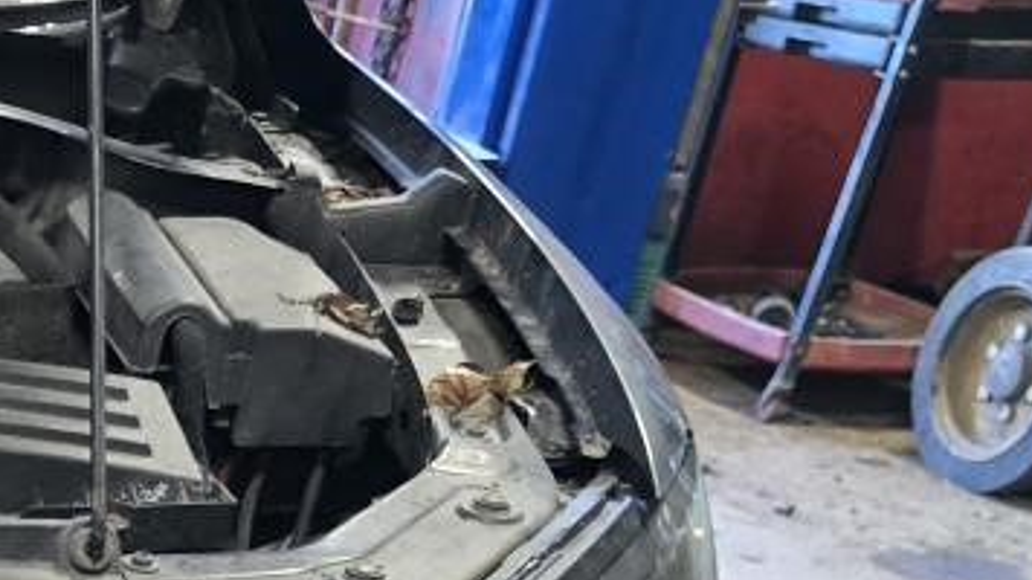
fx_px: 2462
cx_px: -699
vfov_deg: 11.9
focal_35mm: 90
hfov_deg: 19.3
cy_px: 1198
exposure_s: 1/120
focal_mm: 6.3
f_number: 1.7
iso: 1000
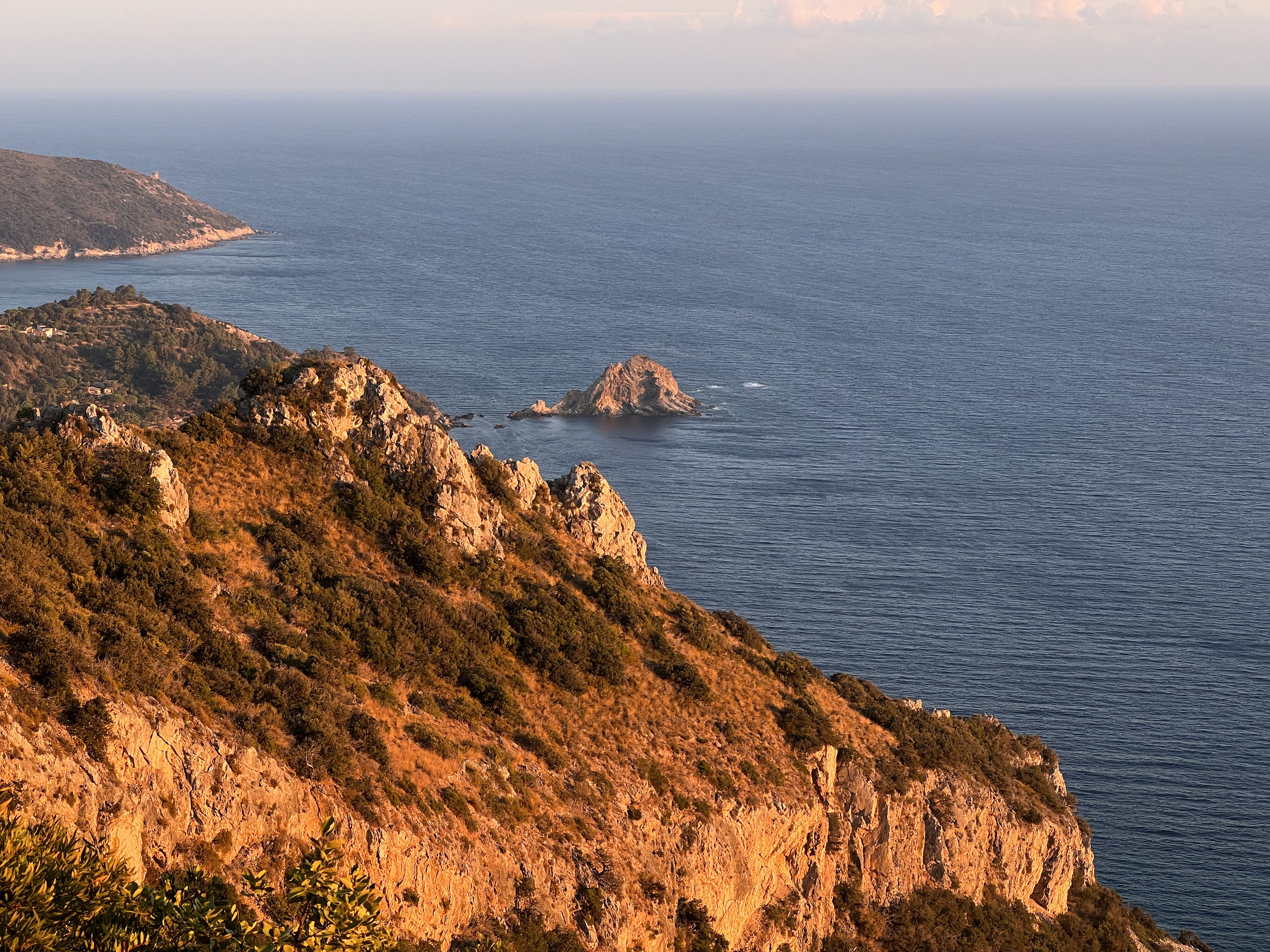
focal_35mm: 77
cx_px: 635
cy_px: 476
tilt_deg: -7.6
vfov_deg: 19.1
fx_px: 2825
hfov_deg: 25.3
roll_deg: +0.2
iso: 50
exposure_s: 1/122
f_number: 2.8
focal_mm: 9
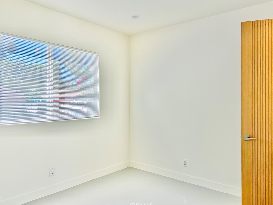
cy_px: 99
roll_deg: -0.5
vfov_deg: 49.7
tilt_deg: -1.0
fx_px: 221
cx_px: 137
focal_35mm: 28
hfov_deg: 63.5
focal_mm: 5.7
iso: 40
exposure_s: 1/282
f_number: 1.5
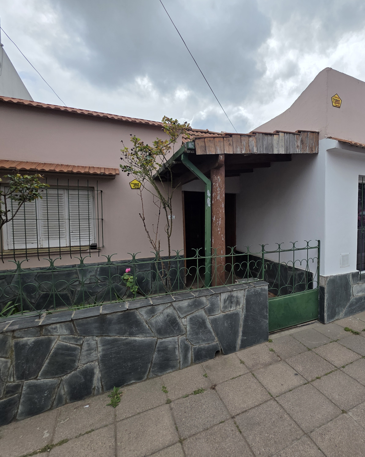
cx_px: 245
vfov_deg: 89.6
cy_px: 228
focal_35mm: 17
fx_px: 230
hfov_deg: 74.5
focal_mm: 2.2
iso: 40
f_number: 1.9
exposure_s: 1/1824
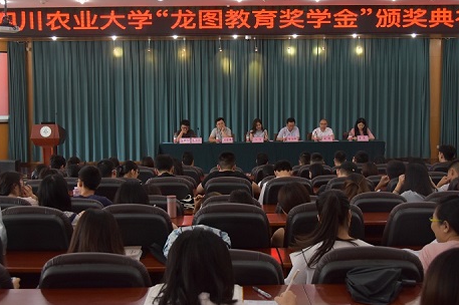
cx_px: 236
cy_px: 156
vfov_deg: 29.2
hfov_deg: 42.8
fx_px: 586
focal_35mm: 46
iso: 1250
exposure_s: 1/160
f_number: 5
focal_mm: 28
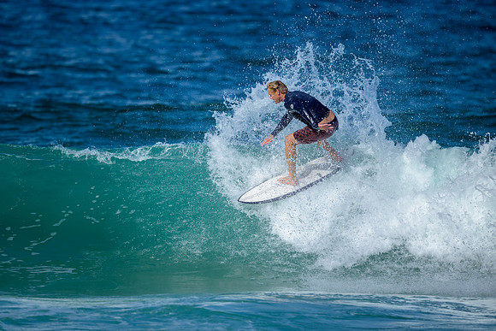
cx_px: 248
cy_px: 166
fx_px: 11024
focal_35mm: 800
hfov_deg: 2.6
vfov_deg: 1.7
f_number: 6.3
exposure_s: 1/2500
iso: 250
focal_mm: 800
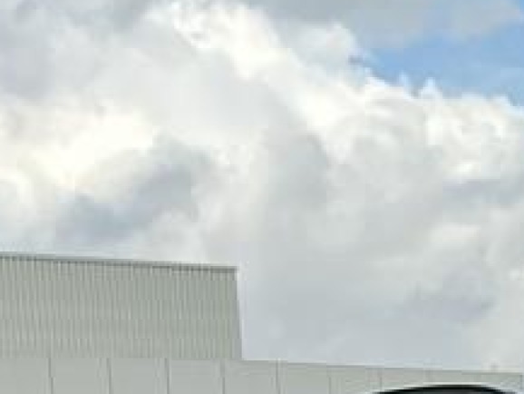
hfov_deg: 12.9
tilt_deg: -6.7
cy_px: 862
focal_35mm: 137
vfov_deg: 9.8
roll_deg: +2.5
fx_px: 2075
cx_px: 984
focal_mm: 3
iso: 25
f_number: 1.8
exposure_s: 1/869
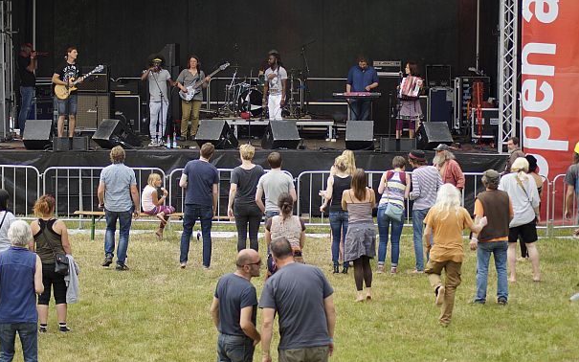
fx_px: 1704
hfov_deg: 19.3
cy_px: 177
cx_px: 288
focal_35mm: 108
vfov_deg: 12.1
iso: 100
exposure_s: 1/160
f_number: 4
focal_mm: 70
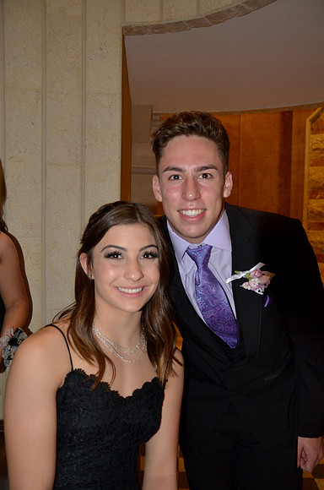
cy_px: 245
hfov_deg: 41.5
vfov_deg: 59.6
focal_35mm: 32
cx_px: 162
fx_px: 427
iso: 800
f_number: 3.5
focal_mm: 21
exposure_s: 1/30
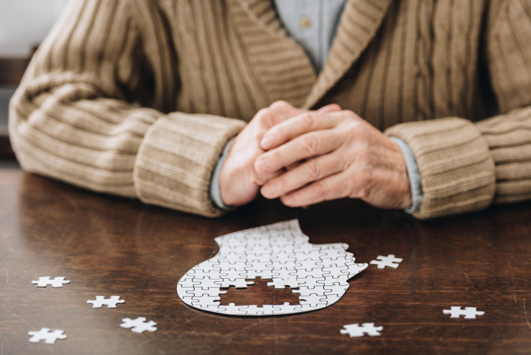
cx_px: 266
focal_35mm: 105
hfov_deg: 19.5
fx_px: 1549
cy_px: 178
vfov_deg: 13.0
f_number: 3.2
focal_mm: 105
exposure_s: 1/200
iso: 100
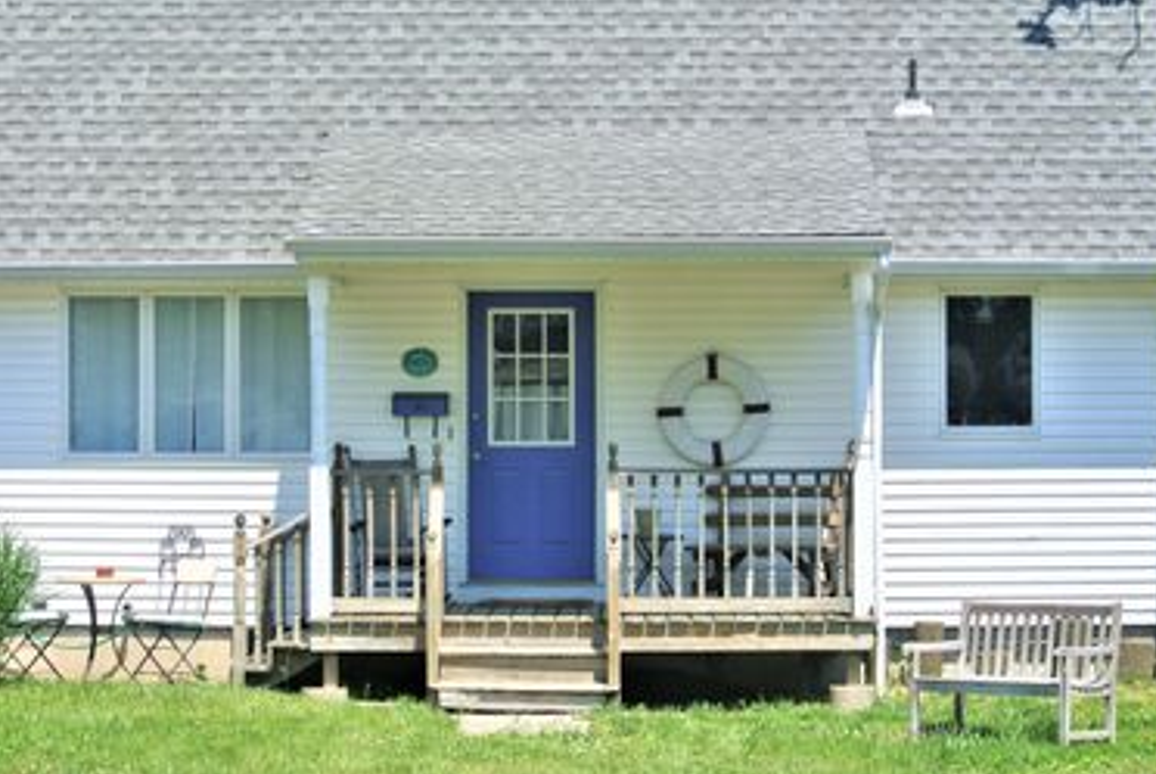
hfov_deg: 18.7
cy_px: 309
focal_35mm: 109
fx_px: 3504
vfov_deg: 12.6
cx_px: 426
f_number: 4
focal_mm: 30
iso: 100
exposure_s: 1/1000
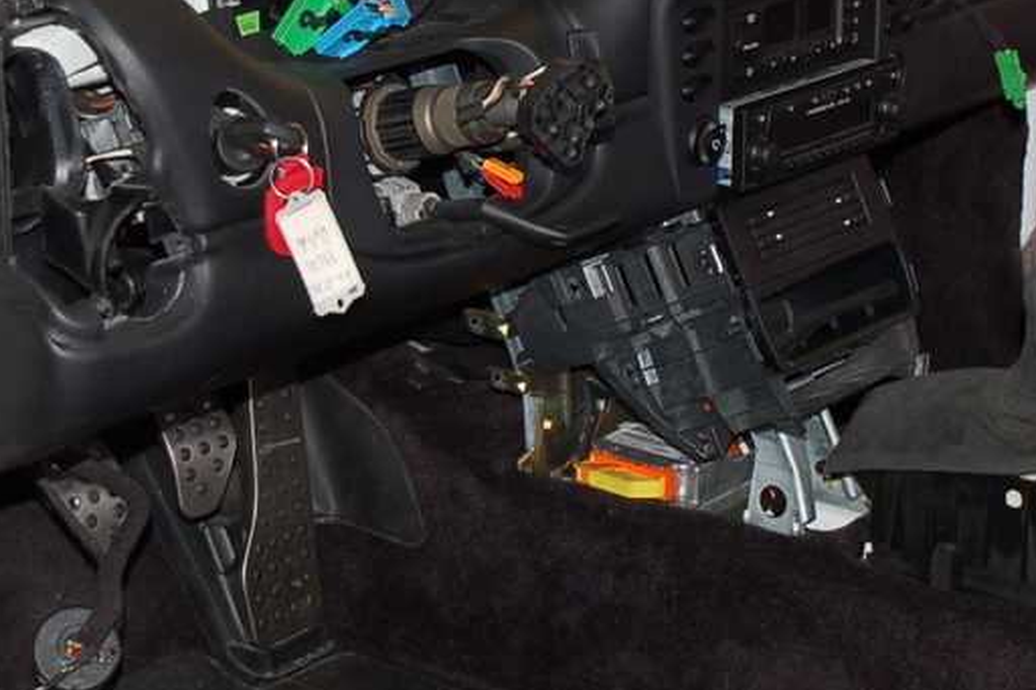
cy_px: 228
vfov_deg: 13.0
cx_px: 567
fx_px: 3021
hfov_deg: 19.5
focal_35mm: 105
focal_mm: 35
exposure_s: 1/60
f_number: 4.2
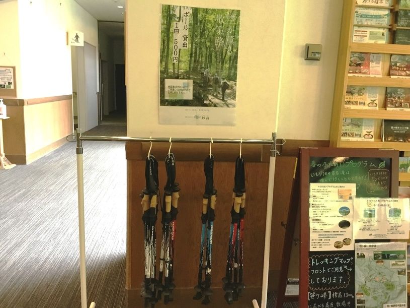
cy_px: 154
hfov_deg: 58.4
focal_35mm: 31
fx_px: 367
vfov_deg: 45.4
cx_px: 205
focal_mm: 3.3
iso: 125
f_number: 2.4
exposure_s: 1/30
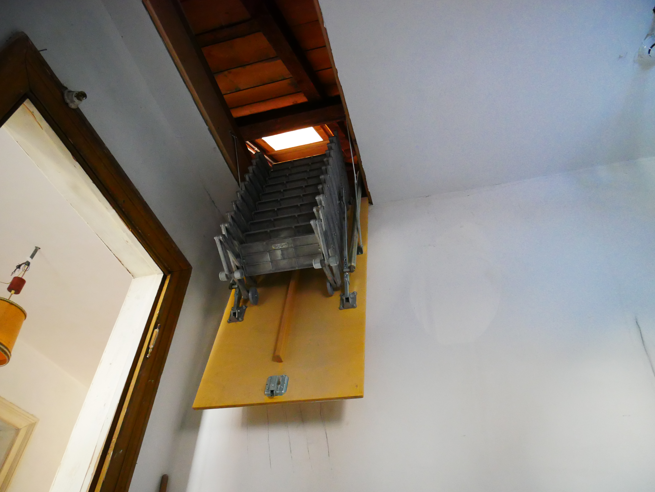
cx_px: 328
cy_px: 246
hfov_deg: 71.6
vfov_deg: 56.9
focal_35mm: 24
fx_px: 454
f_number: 3.5
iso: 3200
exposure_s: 1/50
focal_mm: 12
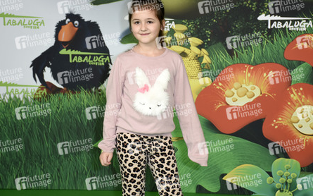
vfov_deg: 14.1
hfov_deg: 22.3
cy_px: 94
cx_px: 155
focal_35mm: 93
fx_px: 793
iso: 500
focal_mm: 60
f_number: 5.6
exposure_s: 1/125
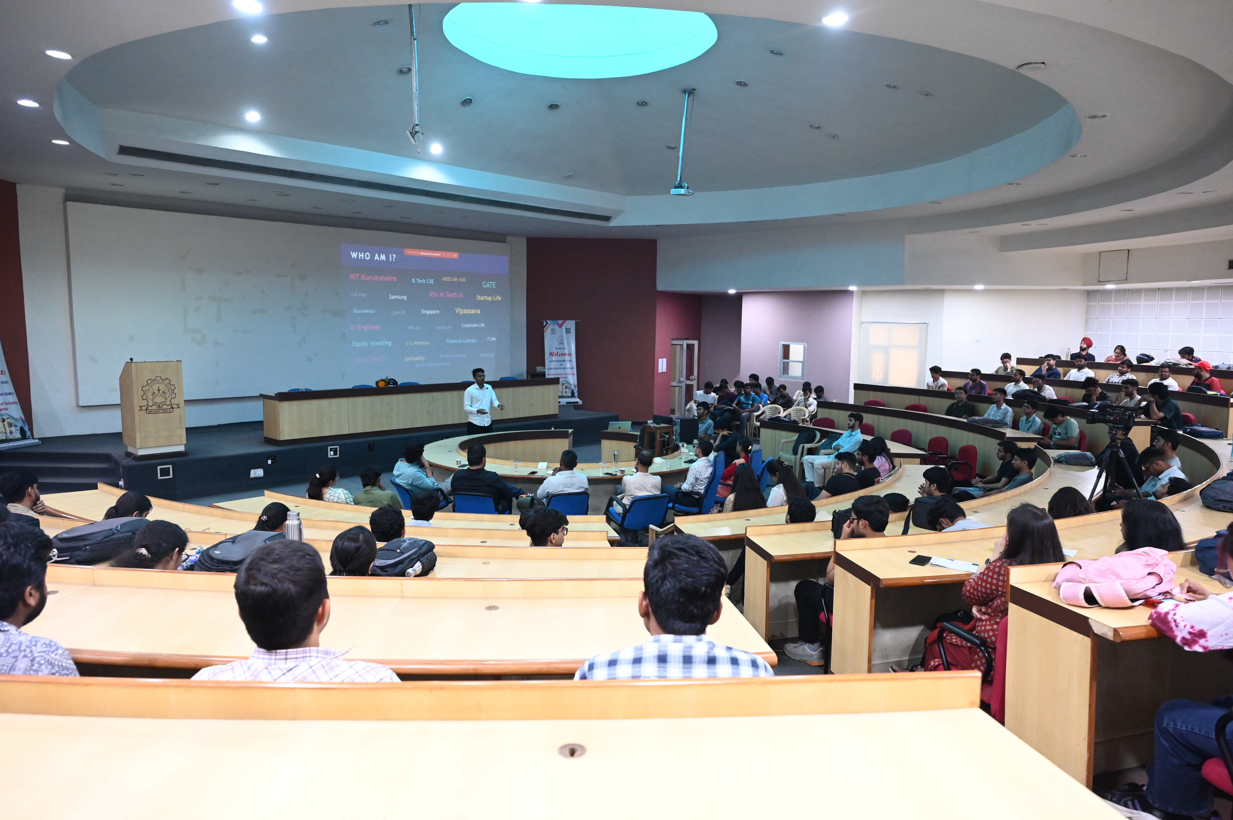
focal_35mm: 24
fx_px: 821
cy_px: 410
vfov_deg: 53.1
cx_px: 616
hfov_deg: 73.8
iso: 6400
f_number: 4
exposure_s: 1/100
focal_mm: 24
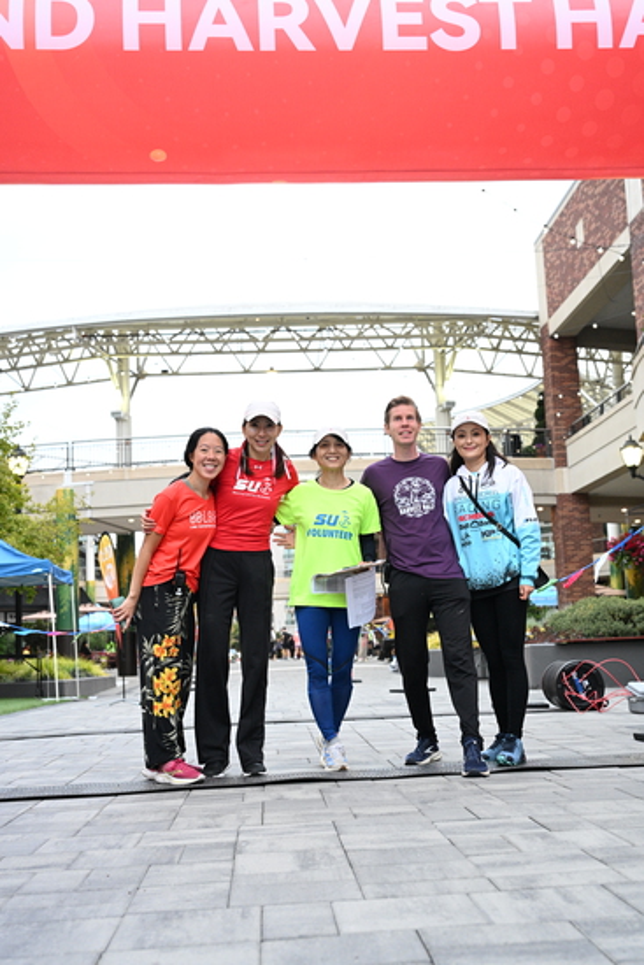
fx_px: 1126
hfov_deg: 31.9
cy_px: 482
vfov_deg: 46.4
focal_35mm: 42
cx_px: 322
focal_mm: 42
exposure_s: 1/400
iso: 3200
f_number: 4
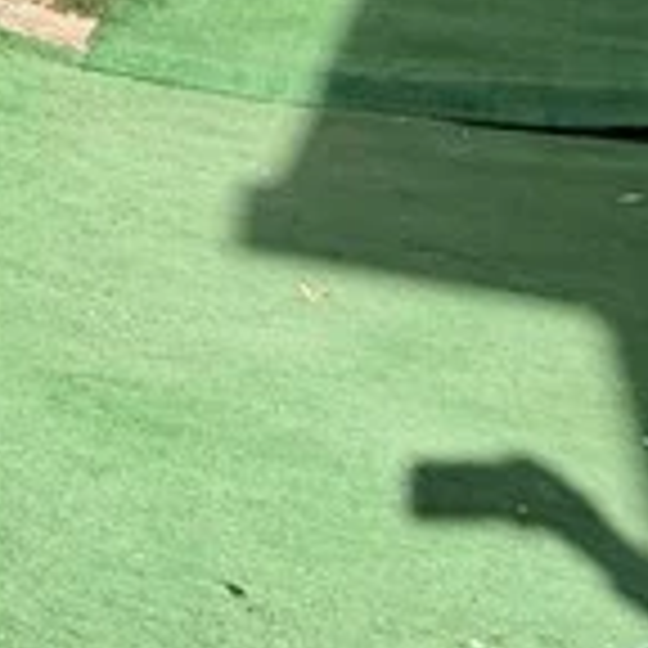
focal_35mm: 88
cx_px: -1220
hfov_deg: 11.9
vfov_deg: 16.5
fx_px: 1864
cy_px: -522
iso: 20
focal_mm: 2.22
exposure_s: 1/770
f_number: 2.2
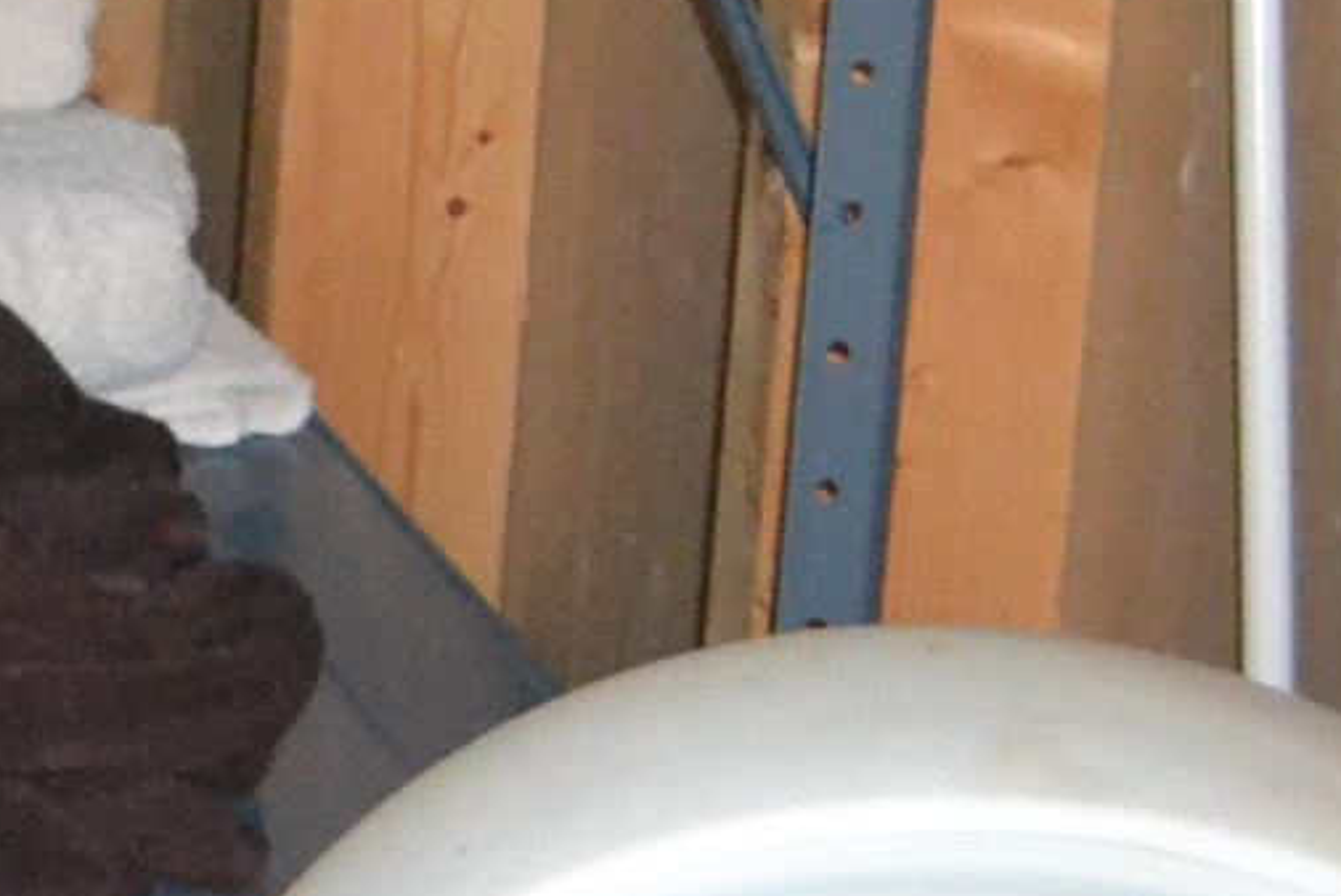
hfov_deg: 9.4
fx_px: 6783
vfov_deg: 6.8
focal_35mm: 182
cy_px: -1758
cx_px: -2396
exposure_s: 1/60
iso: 3200
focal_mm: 20
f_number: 3.8
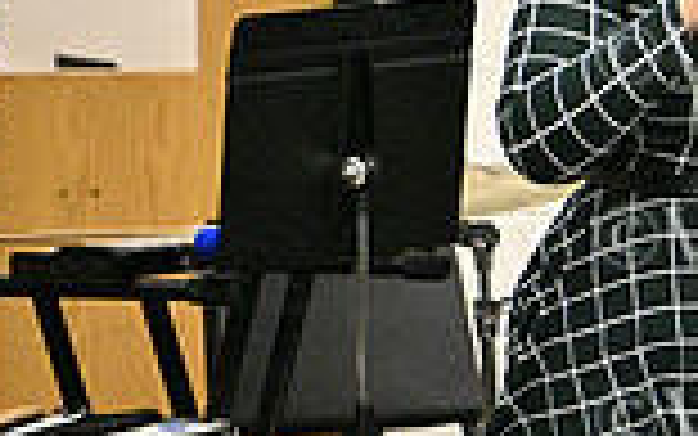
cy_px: 146
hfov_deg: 3.7
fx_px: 10866
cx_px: 1247
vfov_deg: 2.3
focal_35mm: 571
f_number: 2.8
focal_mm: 150
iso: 12800
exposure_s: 1/1000
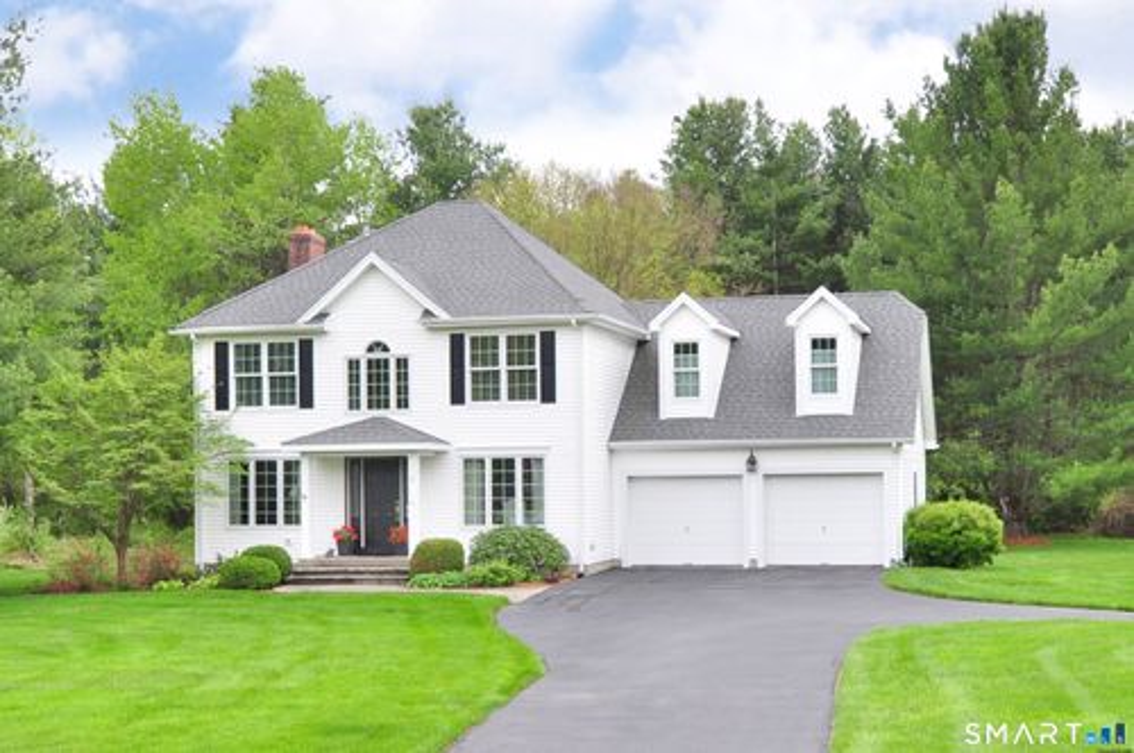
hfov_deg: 62.0
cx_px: 567
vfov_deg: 43.5
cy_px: 376
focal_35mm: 30
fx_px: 944
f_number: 8
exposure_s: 1/160
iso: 320
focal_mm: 20
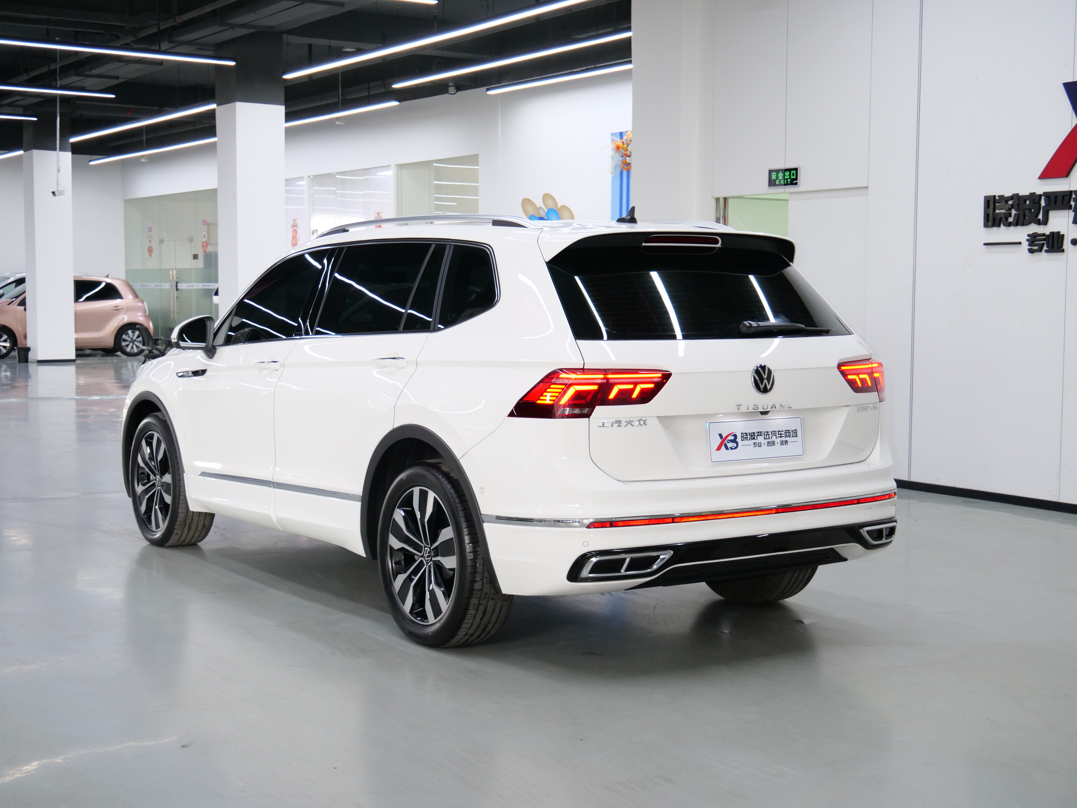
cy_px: 404
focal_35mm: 46
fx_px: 1431
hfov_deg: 41.2
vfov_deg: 31.5
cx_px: 538
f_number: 4.3
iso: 800
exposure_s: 1/40
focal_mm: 23
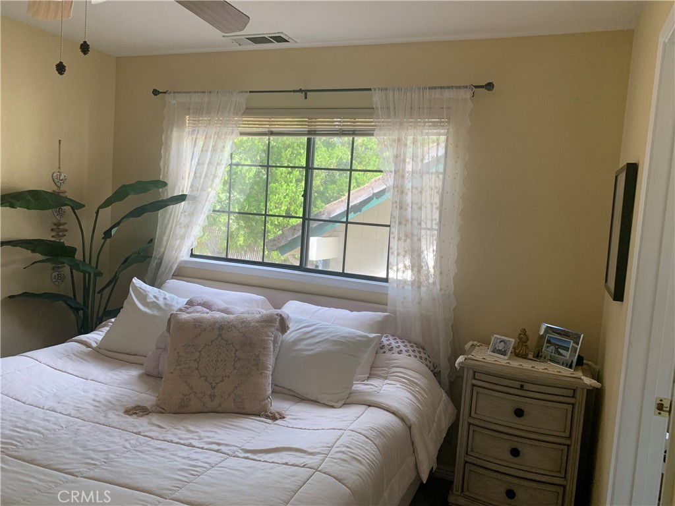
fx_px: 507
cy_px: 253
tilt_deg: -5.7
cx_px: 338
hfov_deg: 67.3
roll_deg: -3.7
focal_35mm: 26
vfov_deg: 53.1
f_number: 1.8
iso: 80
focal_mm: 4.25
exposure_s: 1/121
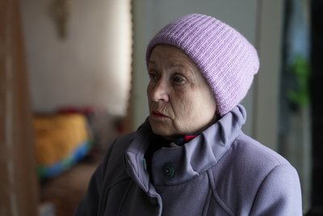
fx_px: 628
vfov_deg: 19.5
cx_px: 162
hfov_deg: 28.8
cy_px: 108
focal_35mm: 70
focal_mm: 70
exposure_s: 1/30
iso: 1000
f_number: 2.8
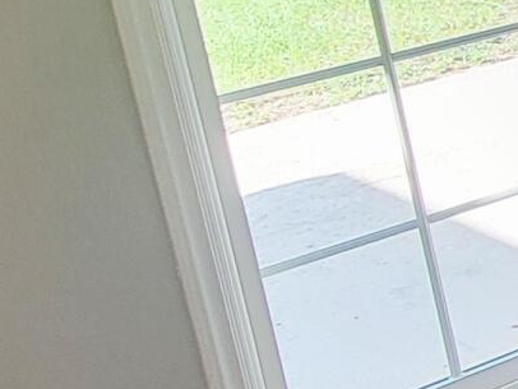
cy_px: -71
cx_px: 1428
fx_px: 1437
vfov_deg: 14.9
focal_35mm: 96
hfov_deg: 12.5
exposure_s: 1/60.2
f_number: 2.2
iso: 80
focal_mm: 2.2
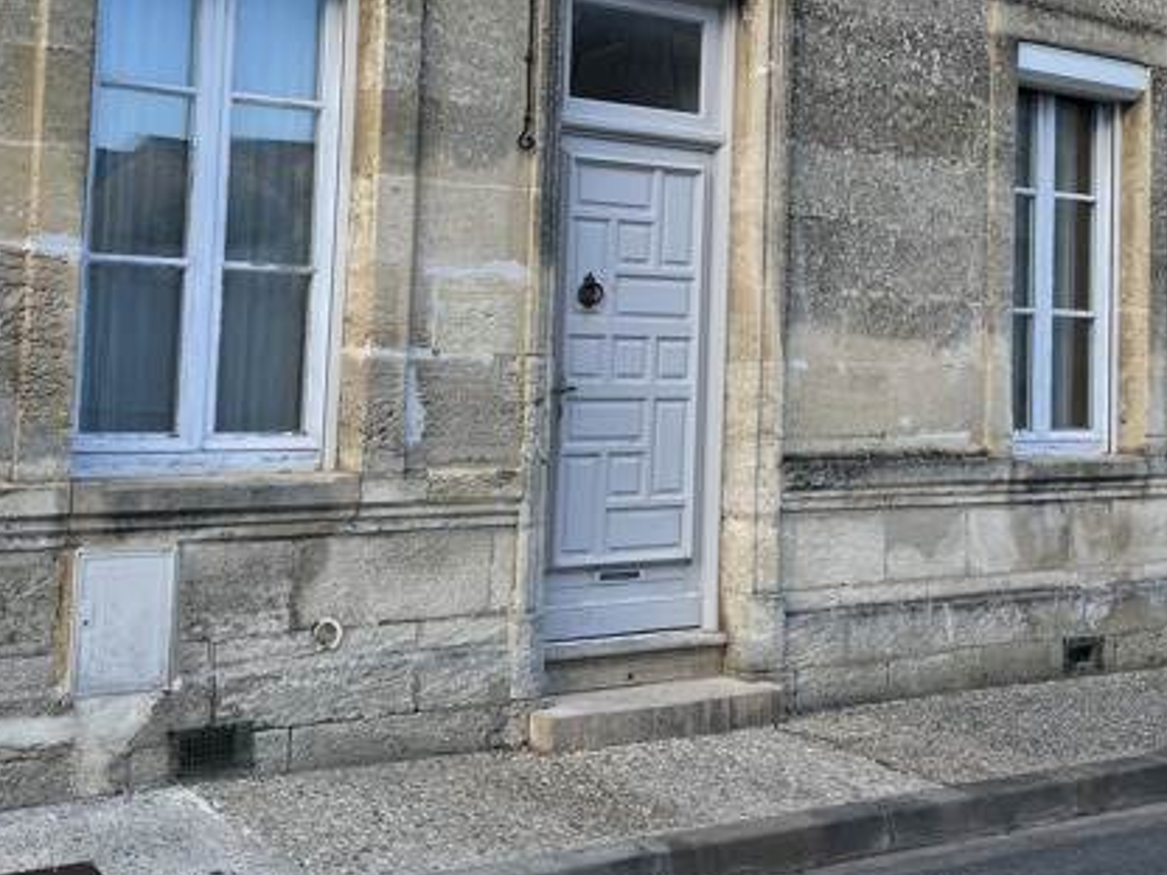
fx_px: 1686
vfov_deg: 28.6
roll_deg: -1.1
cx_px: 673
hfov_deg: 38.1
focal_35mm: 50
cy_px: 210
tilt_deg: +4.5
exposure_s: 1/833
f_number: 1.6
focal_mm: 5.1
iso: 50
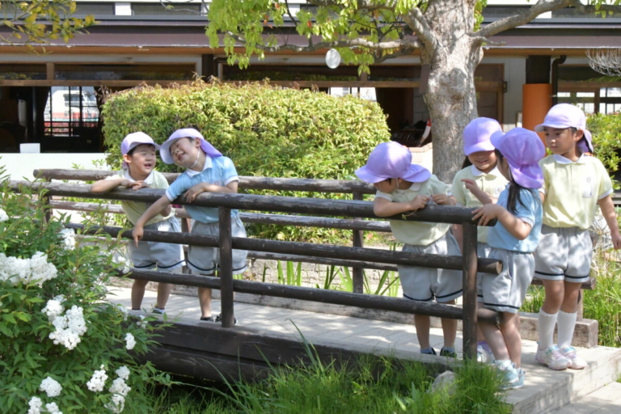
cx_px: 310
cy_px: 207
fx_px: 983
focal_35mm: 57
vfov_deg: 23.8
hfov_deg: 35.1
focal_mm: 38
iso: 8000
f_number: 20
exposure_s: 1/1250
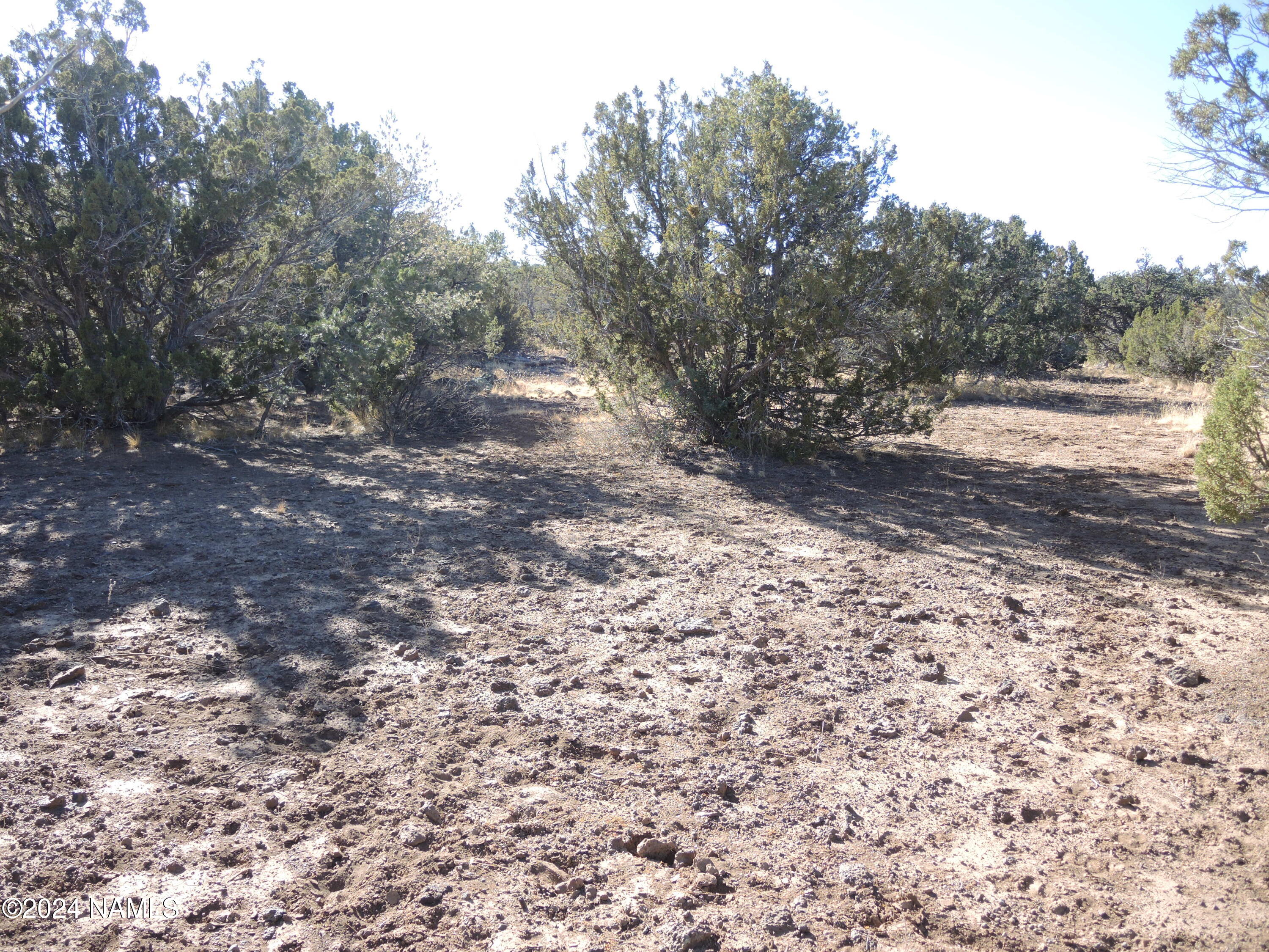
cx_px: 634
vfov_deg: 49.7
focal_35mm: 28
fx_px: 1026
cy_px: 476
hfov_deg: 63.4
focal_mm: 6
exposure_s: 1/500
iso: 80
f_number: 2
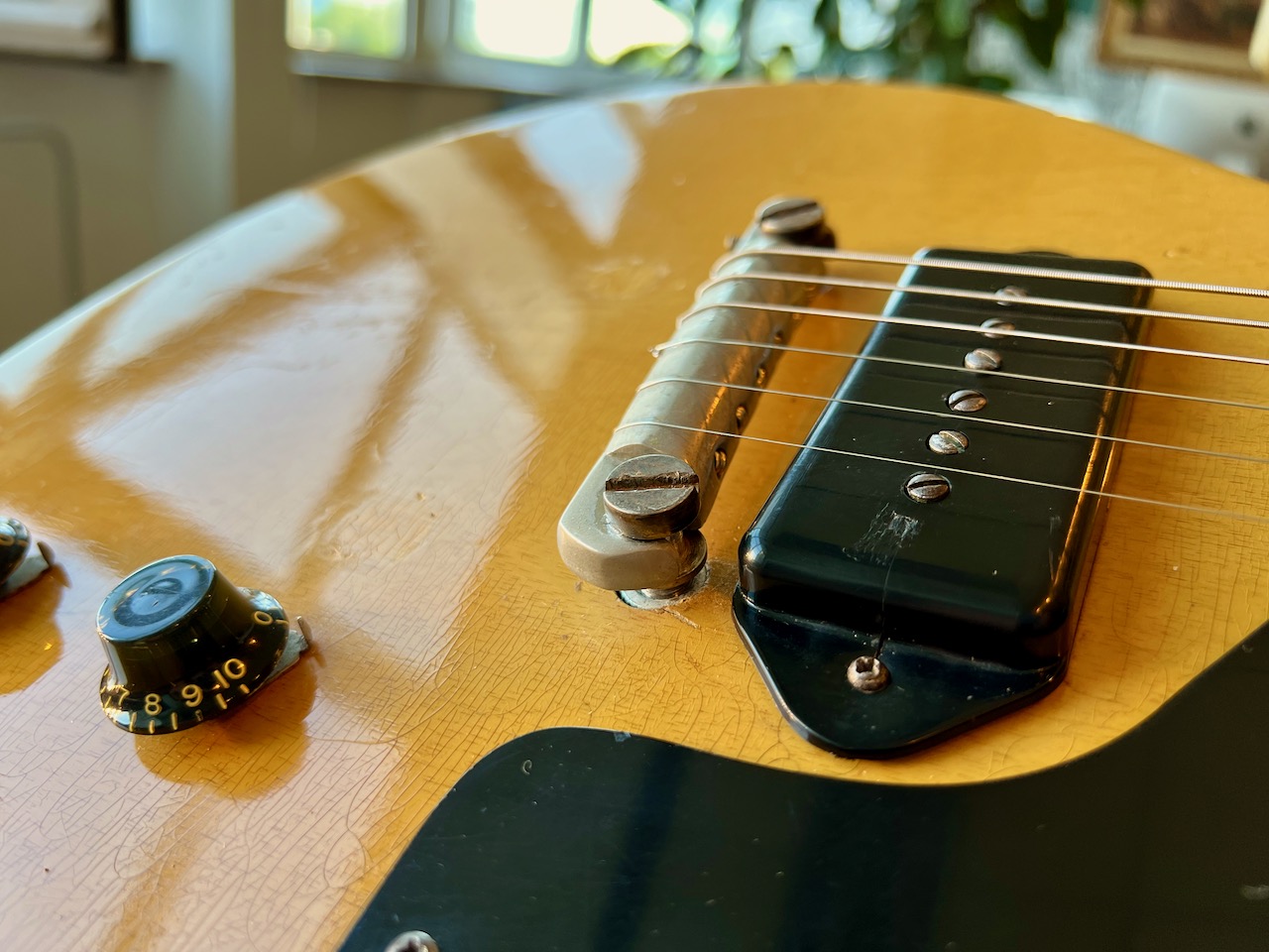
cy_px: 476
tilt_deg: -21.7
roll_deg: -6.0
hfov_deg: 67.3
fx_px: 953
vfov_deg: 53.1
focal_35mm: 26
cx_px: 634
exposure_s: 1/100
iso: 40
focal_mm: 5.7
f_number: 1.5
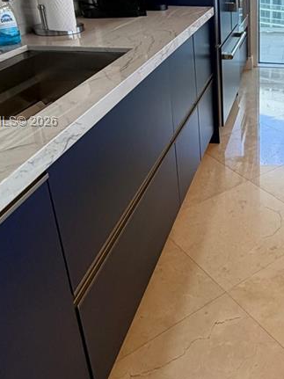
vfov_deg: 47.0
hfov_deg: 33.4
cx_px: 290
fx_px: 427
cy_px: 122
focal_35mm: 39
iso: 160
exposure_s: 1/120
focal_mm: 2.22
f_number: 2.2
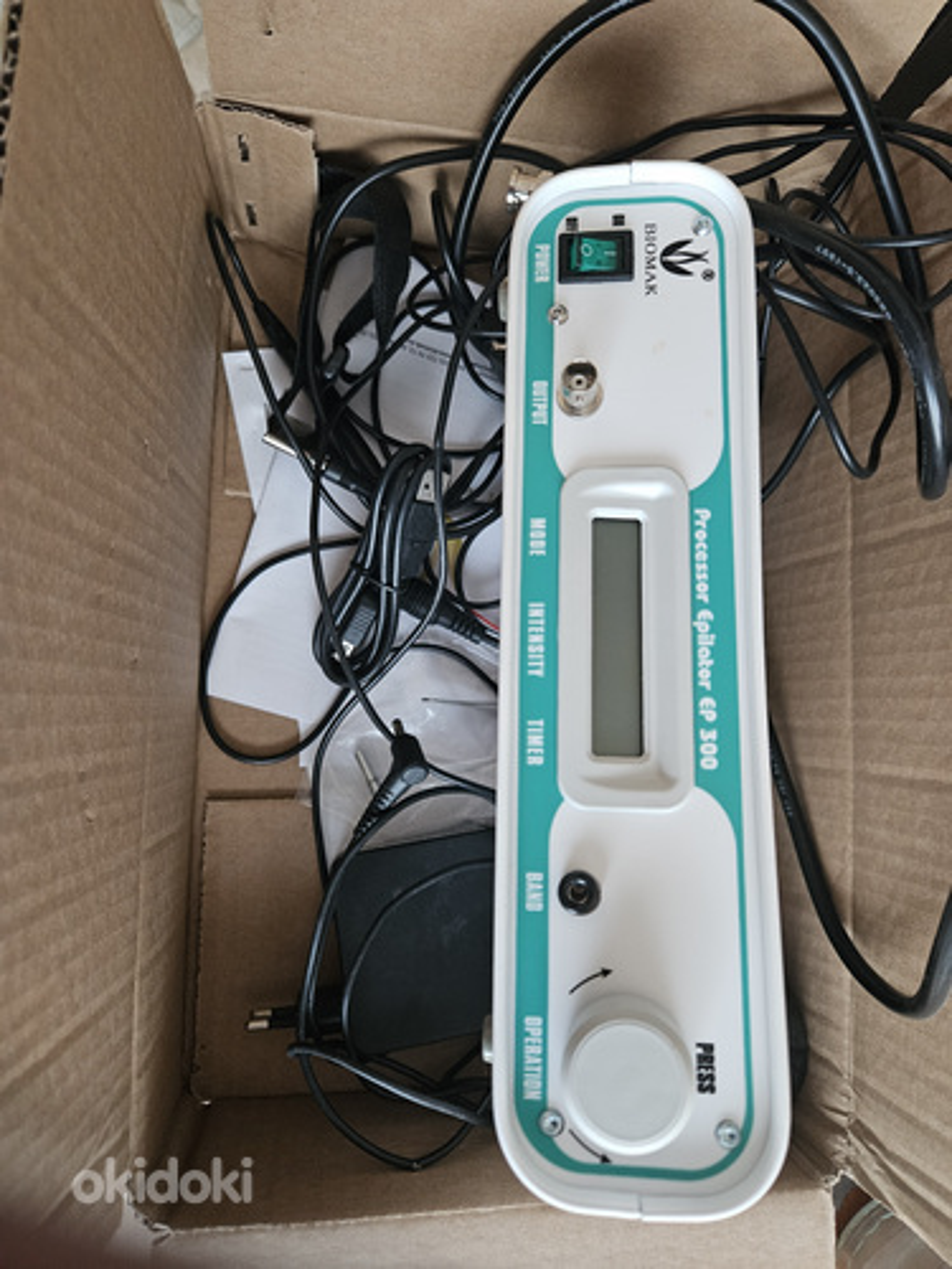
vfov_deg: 73.9
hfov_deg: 58.9
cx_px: 476
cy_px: 634
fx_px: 843
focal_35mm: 23
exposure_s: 1/50
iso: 640
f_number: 1.8
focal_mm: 5.4
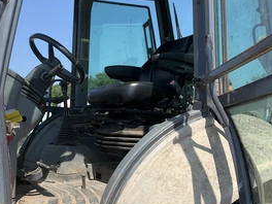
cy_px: 109
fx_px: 346
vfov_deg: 32.9
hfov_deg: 42.6
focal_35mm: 44
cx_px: 101
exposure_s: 1/1577
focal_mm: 3
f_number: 1.8
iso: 25
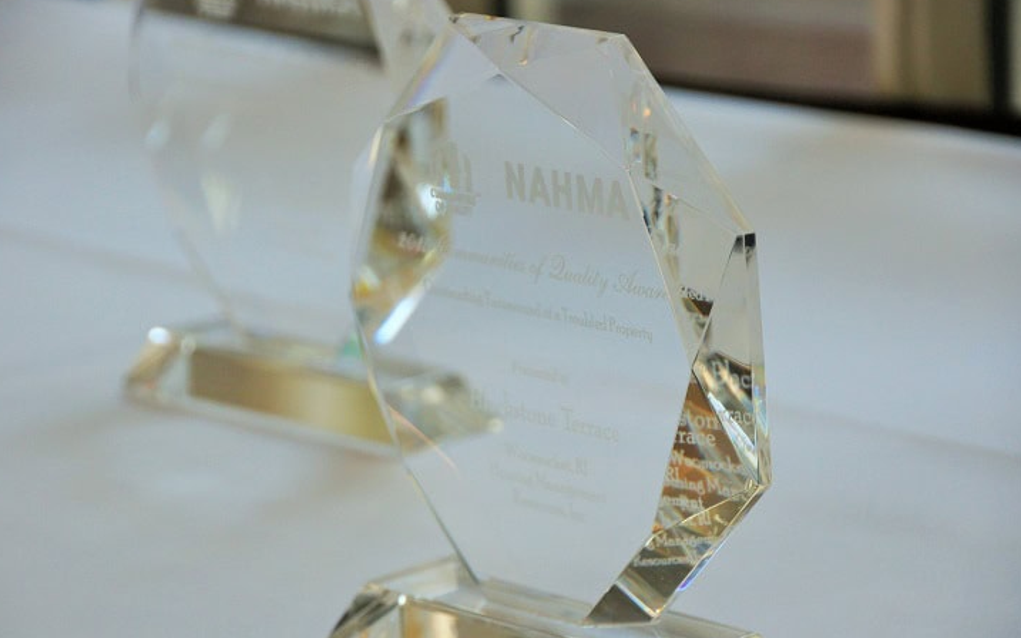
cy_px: 343
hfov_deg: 9.5
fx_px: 6164
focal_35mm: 222
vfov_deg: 5.9
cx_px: 506
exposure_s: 1/200
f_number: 6.3
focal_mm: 135
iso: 500
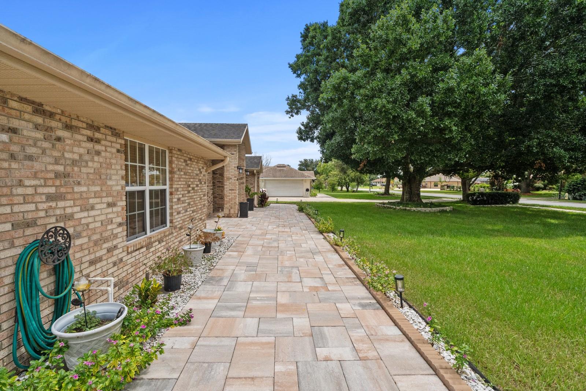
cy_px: 196
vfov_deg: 73.8
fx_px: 260
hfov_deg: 96.7
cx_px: 293
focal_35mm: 16
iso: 800
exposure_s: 1/500
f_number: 9
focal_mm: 16
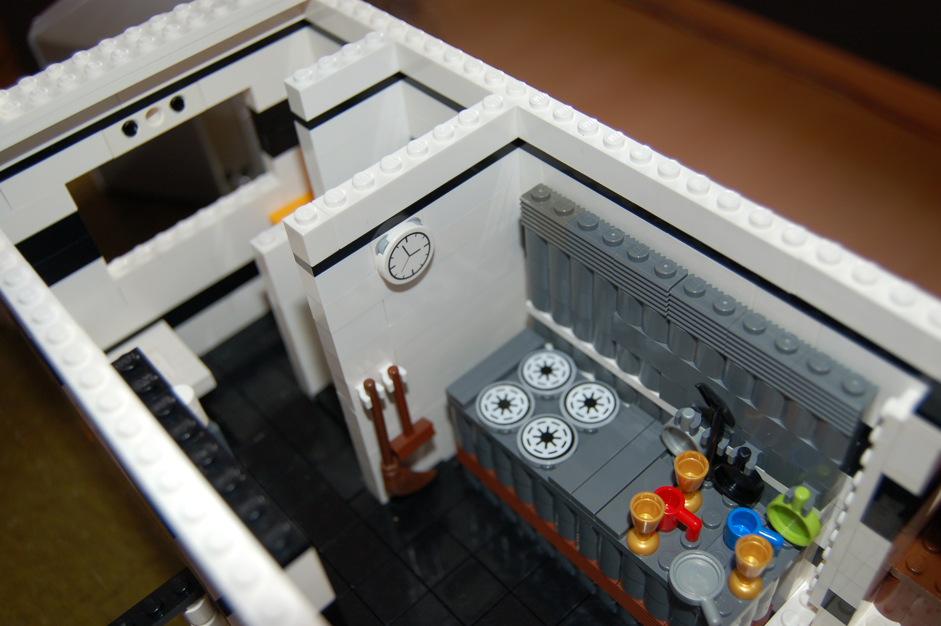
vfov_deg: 38.3
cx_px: 470
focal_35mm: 34
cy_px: 313
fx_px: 901
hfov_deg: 55.1
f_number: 3.8
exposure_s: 1/60
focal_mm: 23
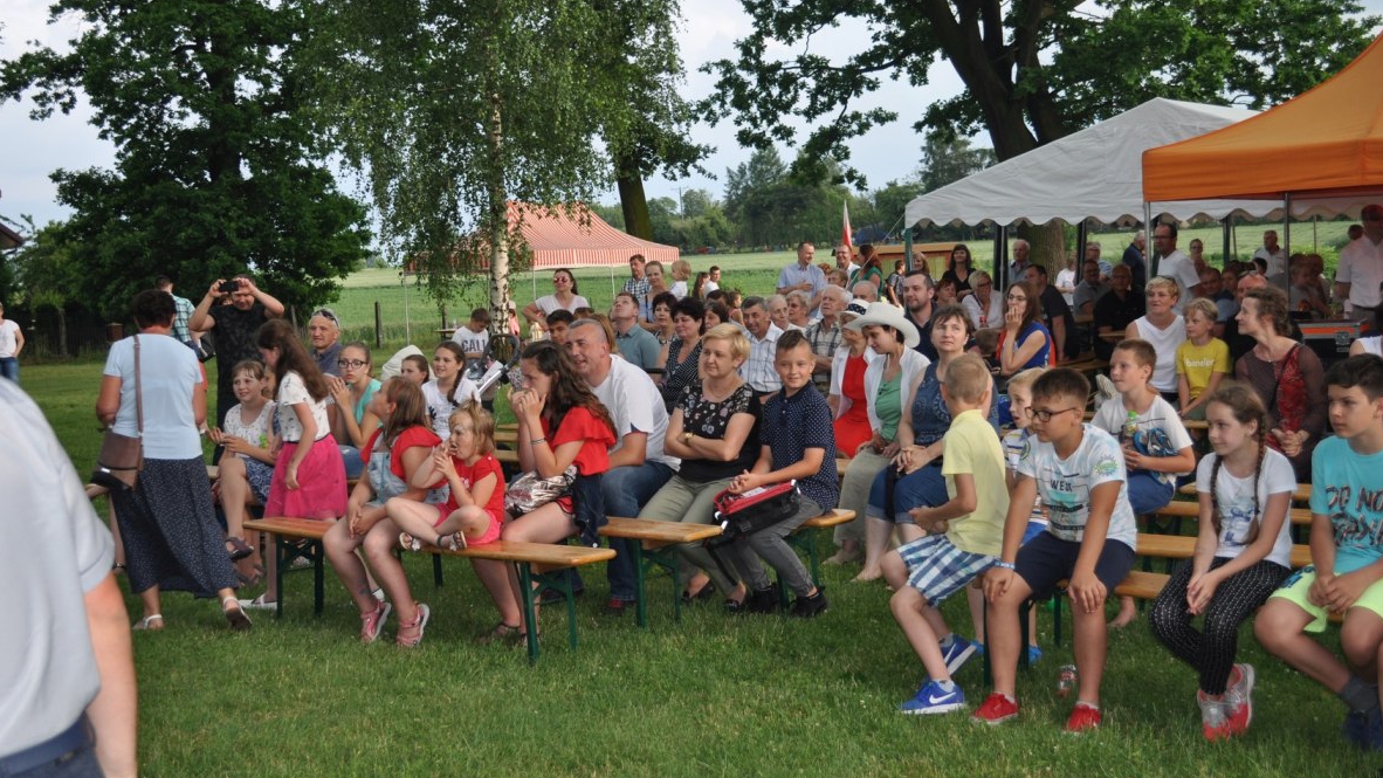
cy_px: 370
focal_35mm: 51
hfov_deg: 40.6
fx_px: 1870
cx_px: 686
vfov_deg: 23.5
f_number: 4.8
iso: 250
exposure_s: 1/200
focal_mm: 32
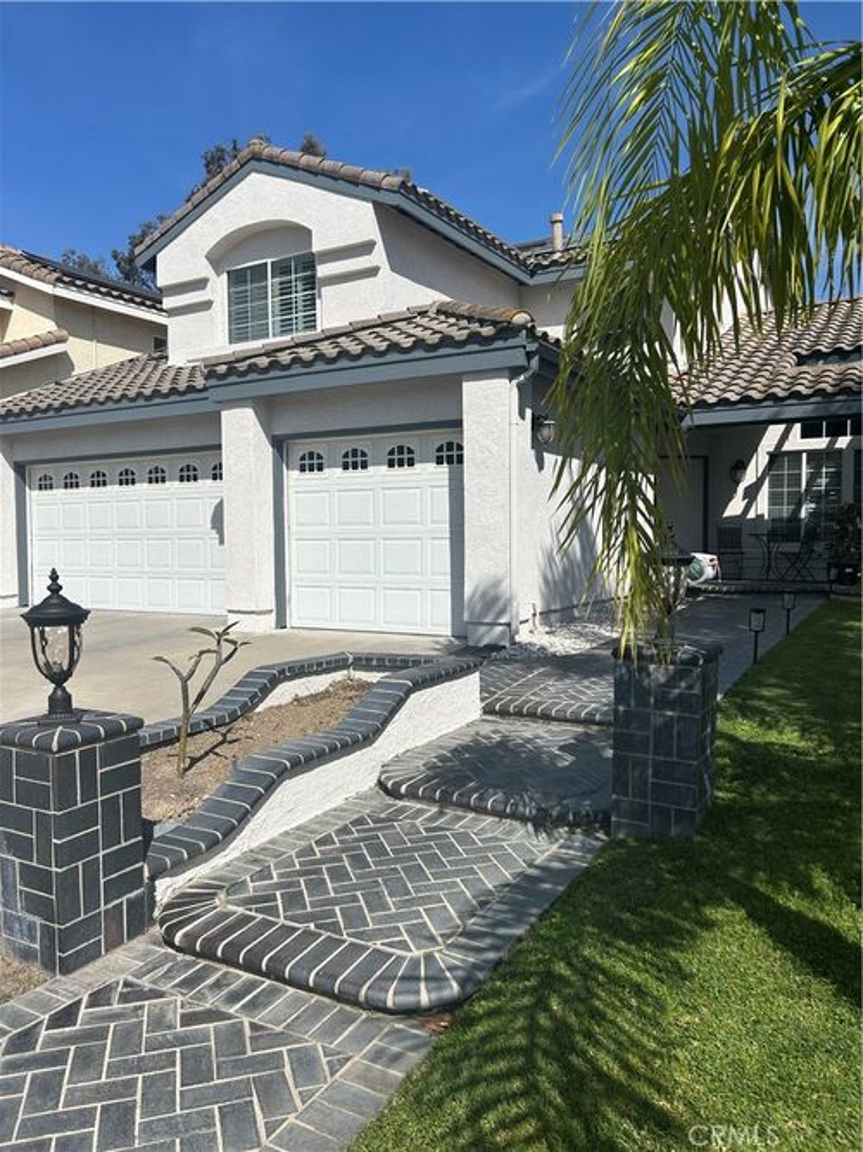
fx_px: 865
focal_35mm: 26
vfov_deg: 67.3
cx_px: 432
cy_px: 576
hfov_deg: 53.0
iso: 50
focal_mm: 5.7
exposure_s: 1/6993
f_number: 1.5
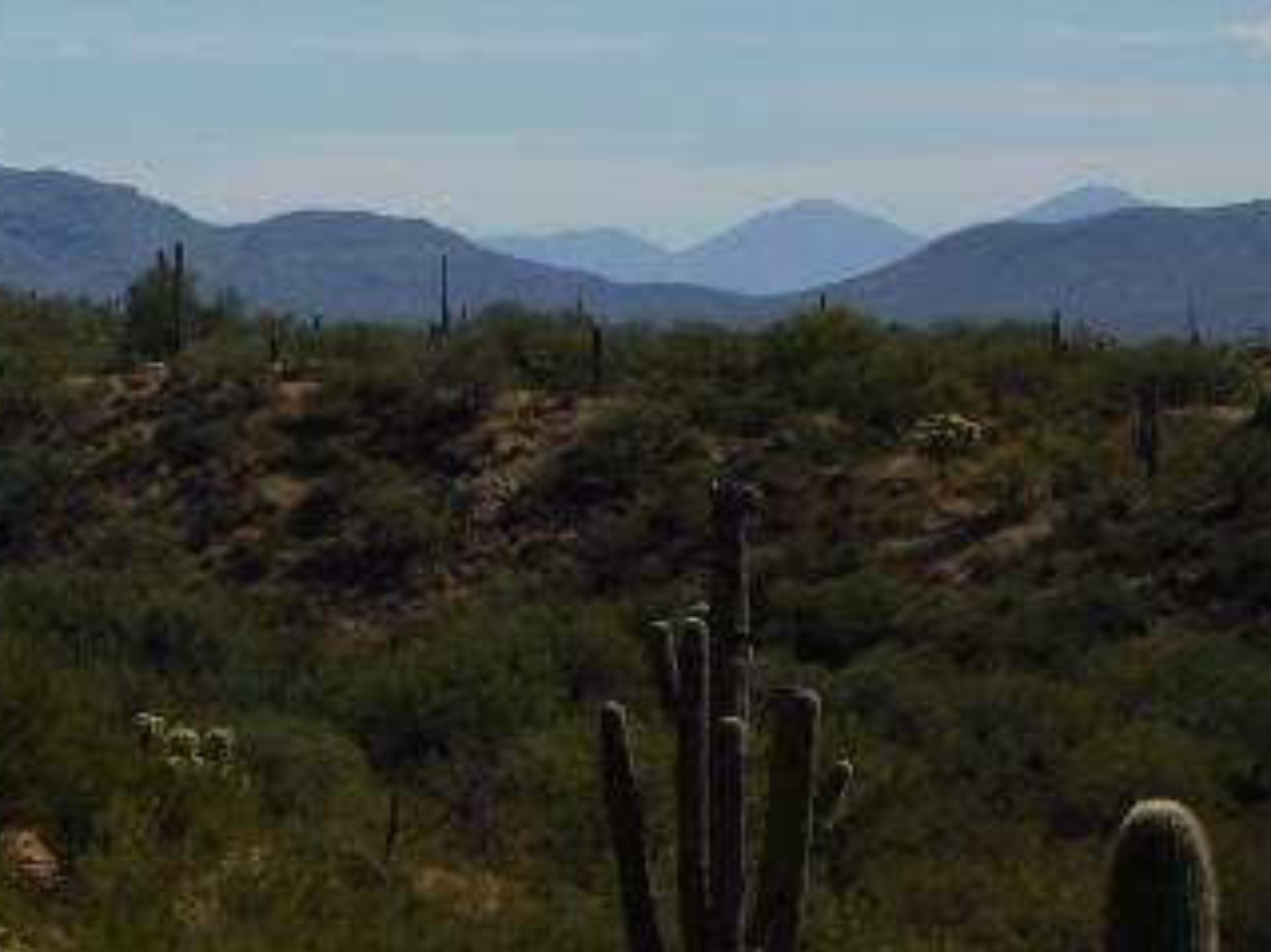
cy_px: 32
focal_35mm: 269
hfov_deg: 7.3
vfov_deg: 5.5
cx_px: 4
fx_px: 9873
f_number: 5
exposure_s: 1/1250
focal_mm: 23.7
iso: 125
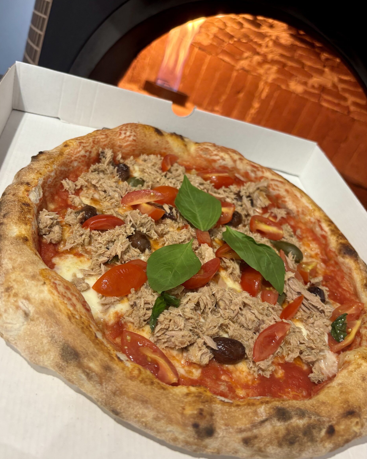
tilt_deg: -20.4
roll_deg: -23.3
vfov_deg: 62.2
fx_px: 380
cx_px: 179
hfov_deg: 51.5
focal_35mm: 28
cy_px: 226
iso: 160
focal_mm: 5.96
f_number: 1.6
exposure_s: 1/50
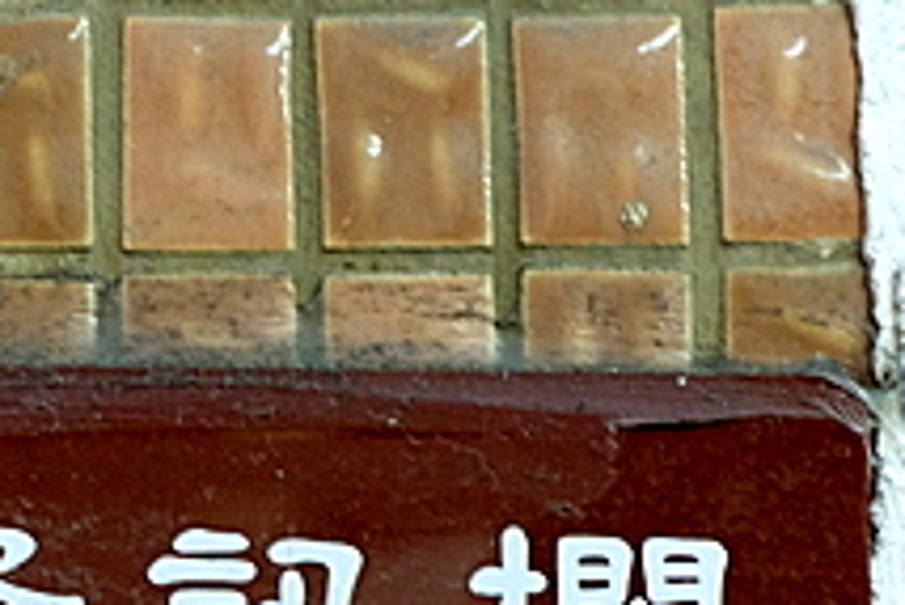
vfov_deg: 6.9
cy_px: 745
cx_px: -89
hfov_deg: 10.3
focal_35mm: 198
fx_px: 4981
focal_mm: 35
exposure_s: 1/15
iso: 1000
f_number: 4
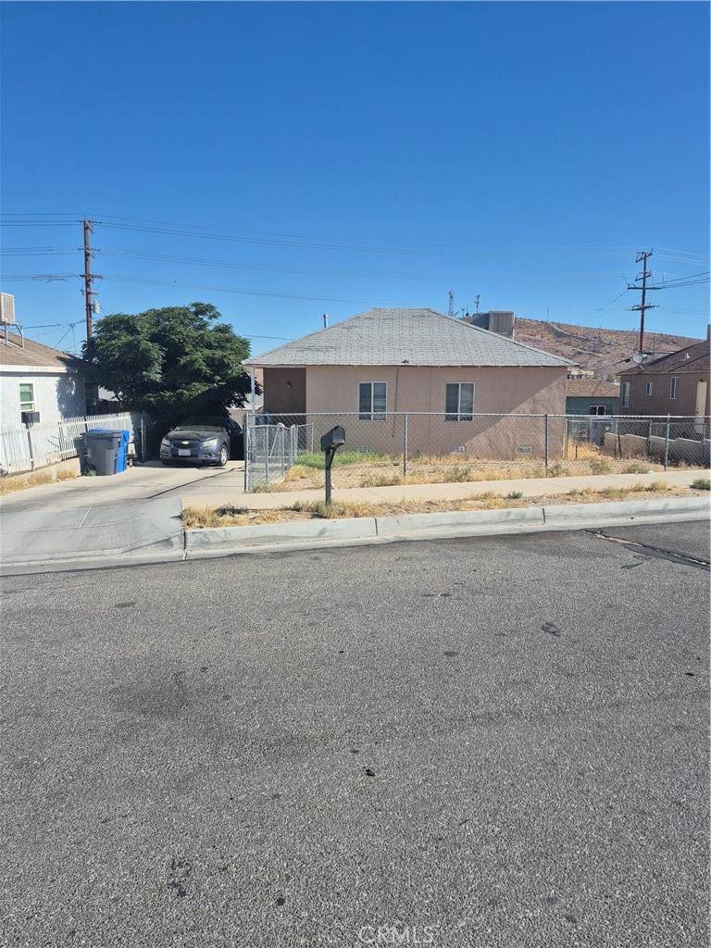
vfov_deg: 73.9
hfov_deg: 58.9
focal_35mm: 23
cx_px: 356
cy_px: 474
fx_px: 630
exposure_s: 1/1808
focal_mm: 5.4
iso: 25
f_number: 1.8
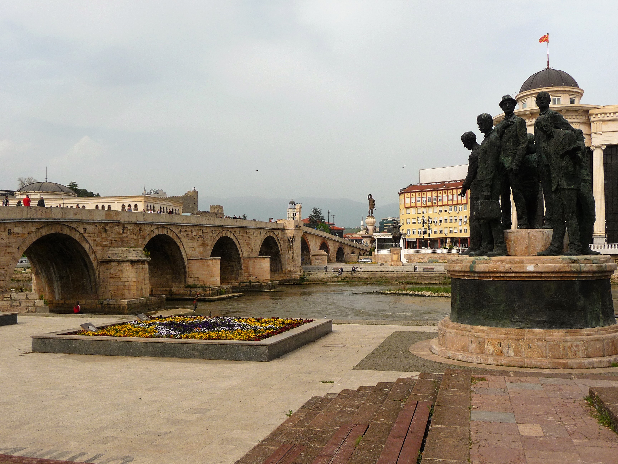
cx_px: 309
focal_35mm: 36
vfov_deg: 39.7
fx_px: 643
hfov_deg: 51.4
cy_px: 232
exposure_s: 1/320
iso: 100
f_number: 9
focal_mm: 6
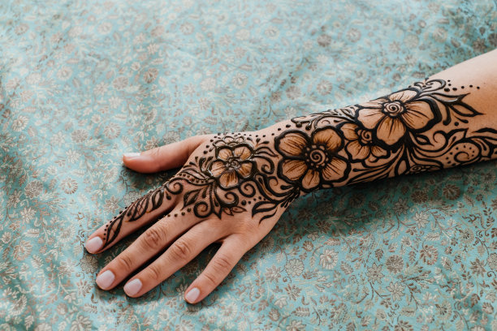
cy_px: 166
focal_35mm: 53
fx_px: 732
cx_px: 248
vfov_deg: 25.5
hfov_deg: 37.5
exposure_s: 1/160
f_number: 4
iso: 640
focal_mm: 35
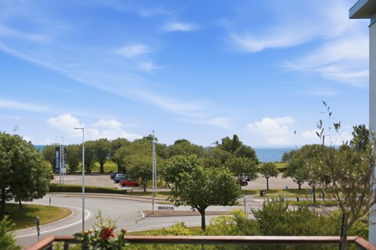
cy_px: 125
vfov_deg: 31.2
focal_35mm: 43
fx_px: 449
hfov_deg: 45.4
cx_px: 188
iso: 200
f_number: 3.2
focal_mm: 28.9
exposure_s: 1/3200
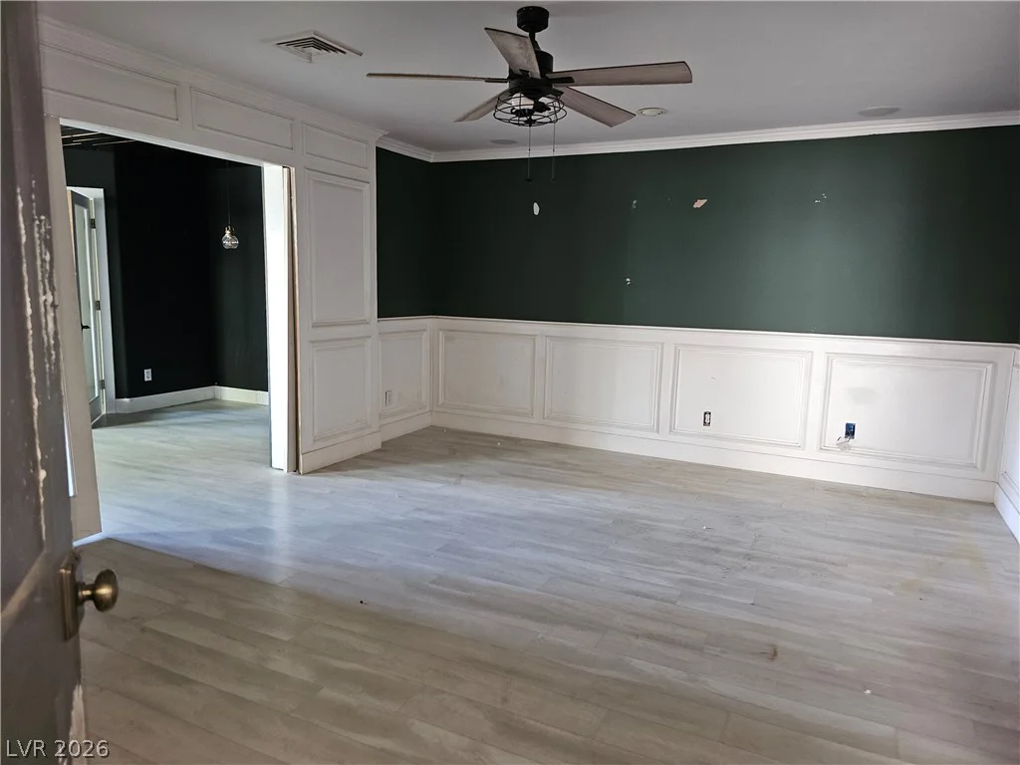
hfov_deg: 73.9
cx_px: 510
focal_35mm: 23
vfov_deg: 58.9
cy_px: 382
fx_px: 678
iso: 320
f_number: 1.7
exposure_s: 1/8
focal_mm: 6.3
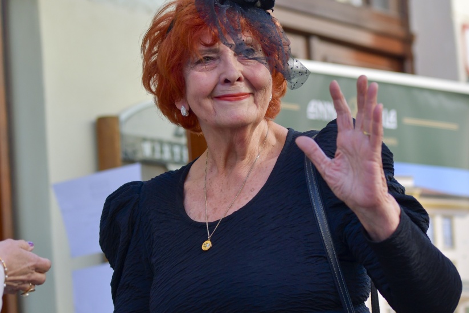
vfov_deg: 9.0
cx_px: 278
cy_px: 166
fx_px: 1993
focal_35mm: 153
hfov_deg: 13.4
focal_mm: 70
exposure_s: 1/1600
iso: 320
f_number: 2.8
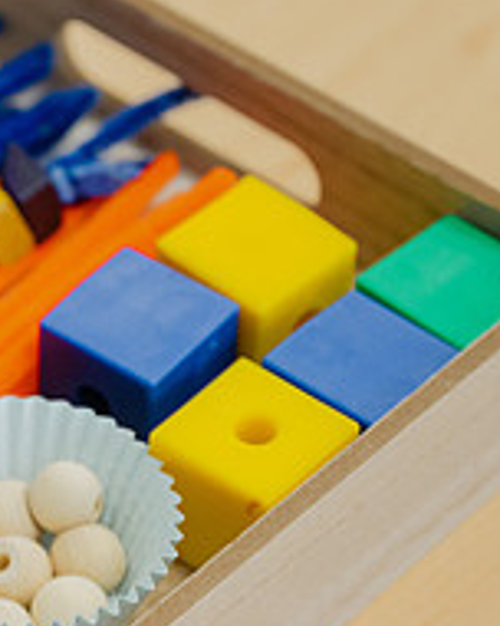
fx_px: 3718
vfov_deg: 9.6
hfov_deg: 7.6
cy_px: 512
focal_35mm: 201
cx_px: -174
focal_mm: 70
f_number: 2.8
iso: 1000
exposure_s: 1/200
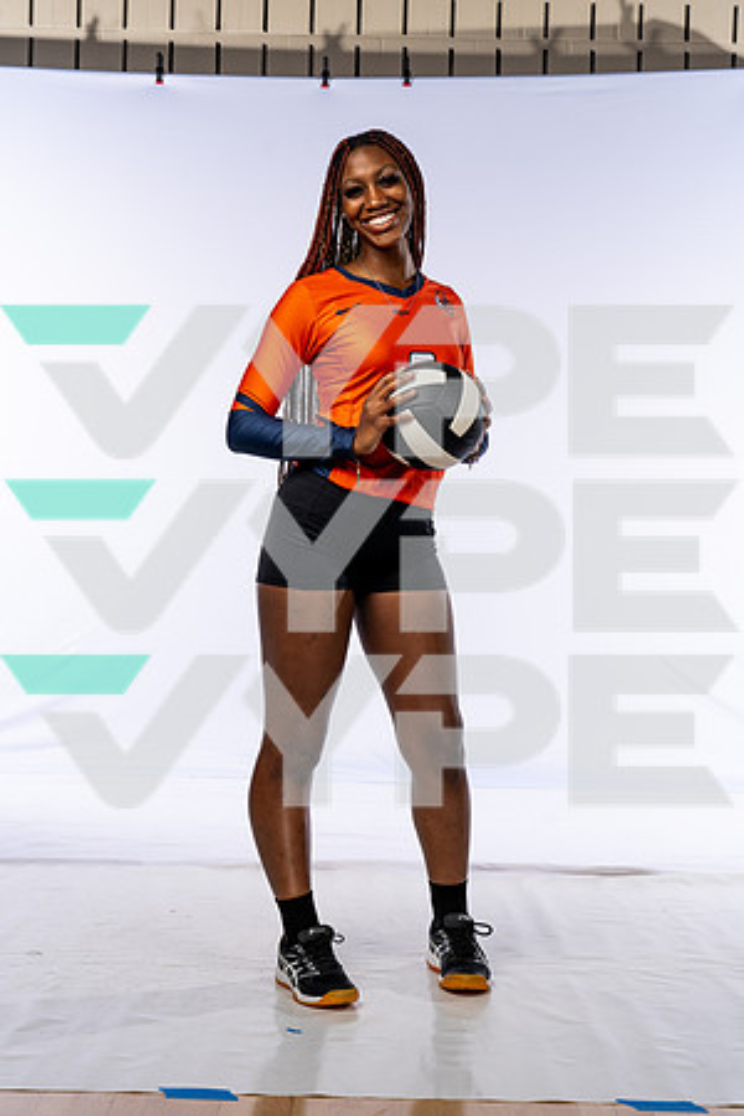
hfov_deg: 25.5
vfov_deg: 37.5
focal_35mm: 53
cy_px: 558
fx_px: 1643
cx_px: 372
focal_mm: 53
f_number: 7.1
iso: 200
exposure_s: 1/250
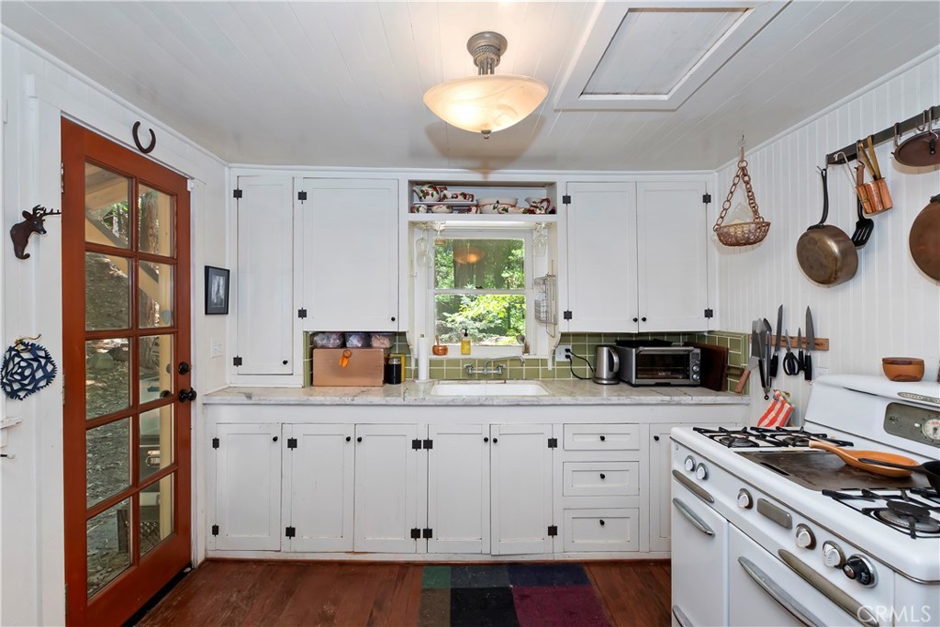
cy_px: 314
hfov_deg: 100.4
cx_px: 470
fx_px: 392
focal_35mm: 15
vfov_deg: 77.3
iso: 400
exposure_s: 1/30
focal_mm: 10
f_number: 8
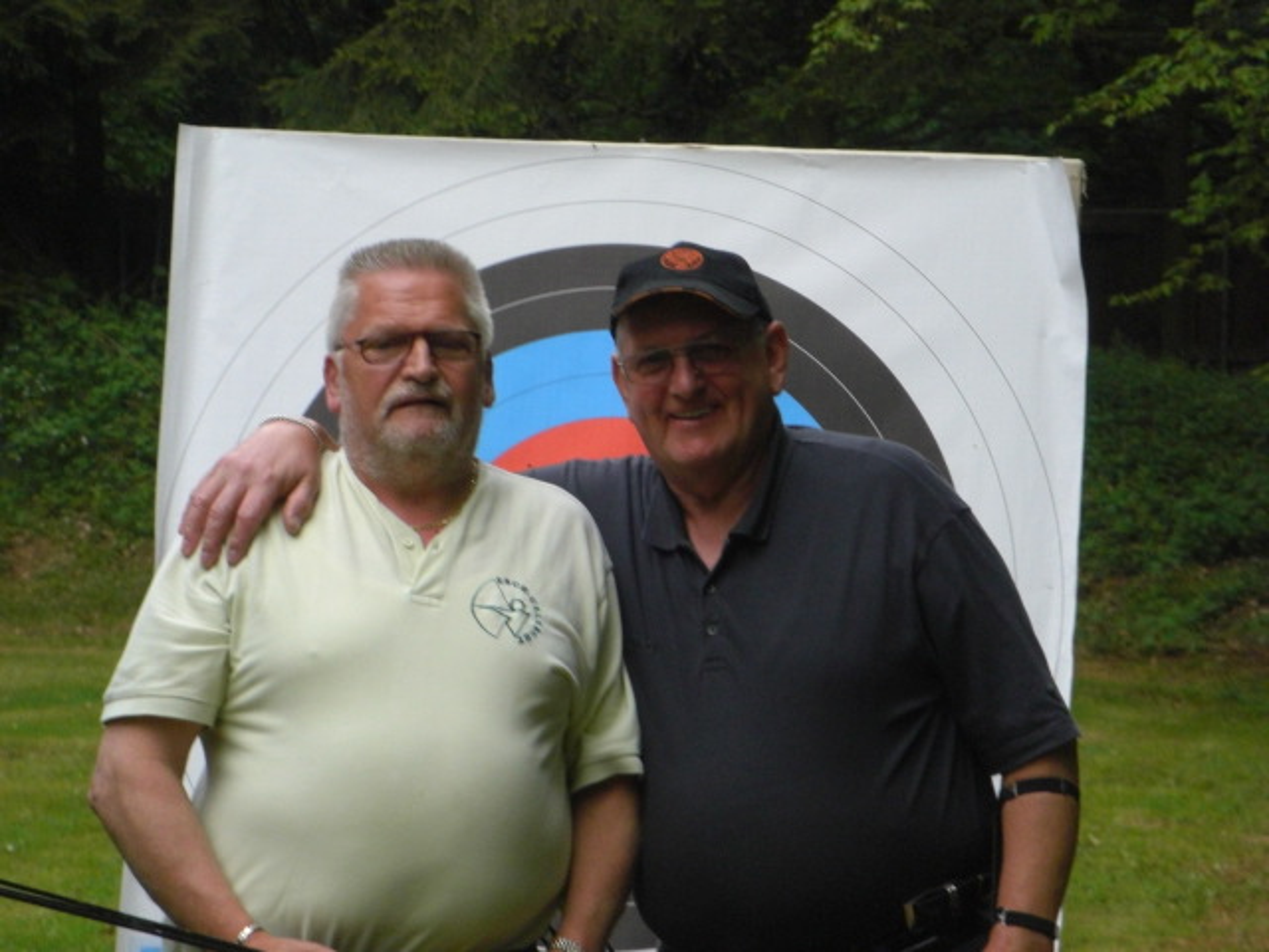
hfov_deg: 7.4
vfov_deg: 5.6
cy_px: 476
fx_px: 9751
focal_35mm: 266
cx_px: 634
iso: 200
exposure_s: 1/320
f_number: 5.3
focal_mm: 44.1
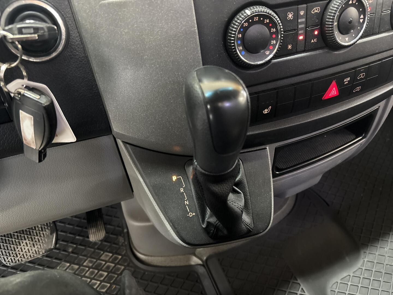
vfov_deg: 53.1
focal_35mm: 26
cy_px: 148
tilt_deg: -41.5
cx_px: 196
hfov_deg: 67.3
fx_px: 295
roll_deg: +1.5
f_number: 1.6
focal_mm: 5.96
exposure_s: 1/25
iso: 640
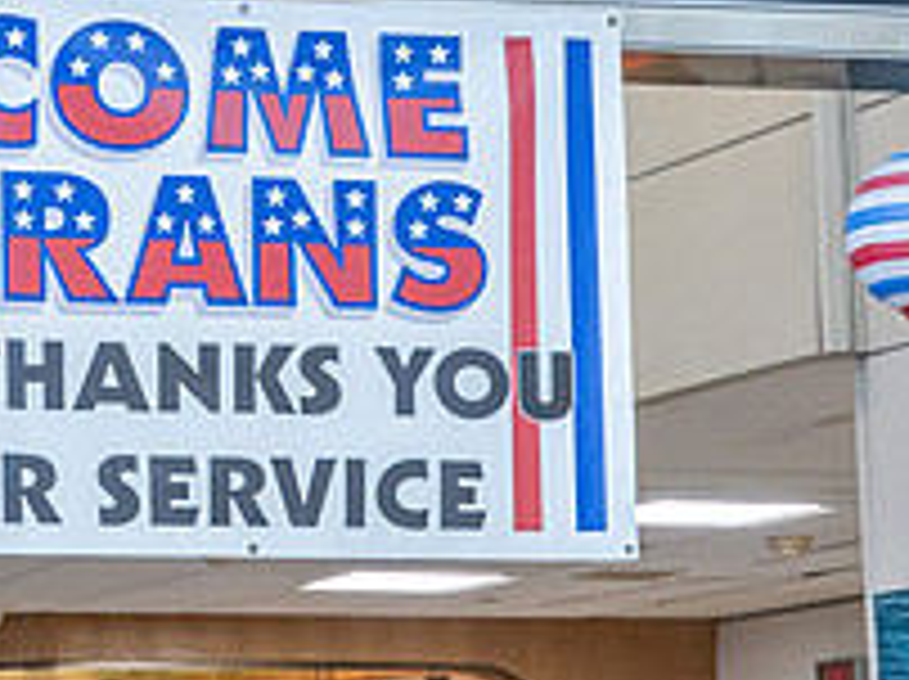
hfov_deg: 10.3
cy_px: 254
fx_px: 5010
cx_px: -36
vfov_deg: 7.8
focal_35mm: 191
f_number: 3.5
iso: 640
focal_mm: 46
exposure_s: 1/125
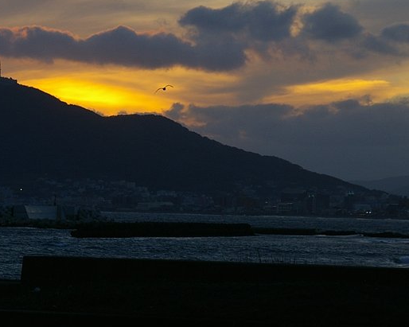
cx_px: 93
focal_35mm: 219
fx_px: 2650
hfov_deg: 8.8
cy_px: 141
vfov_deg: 7.1
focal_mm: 100
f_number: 8
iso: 400
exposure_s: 1/200
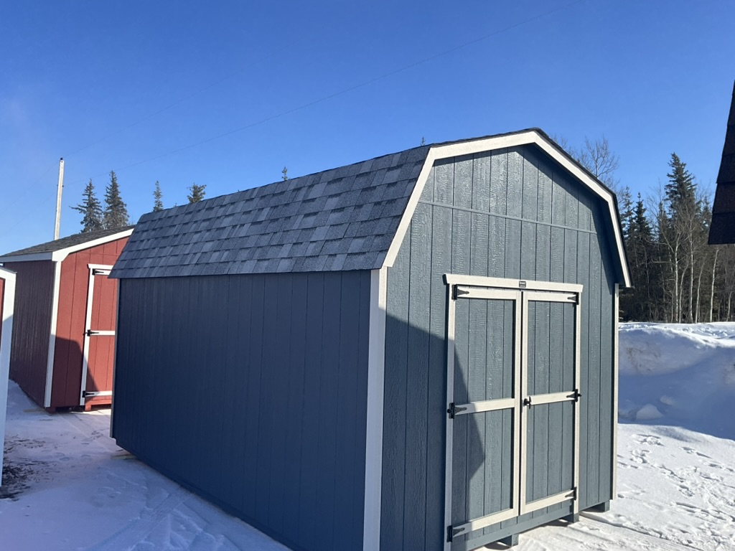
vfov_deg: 48.2
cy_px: 276
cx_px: 368
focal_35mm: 29
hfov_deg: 61.7
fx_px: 616
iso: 25
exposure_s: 1/1786
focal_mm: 3
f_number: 1.8
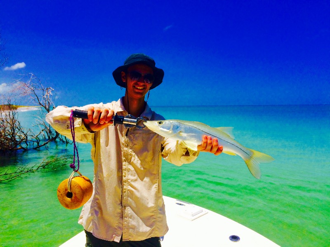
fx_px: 276
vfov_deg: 48.2
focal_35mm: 29
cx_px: 165
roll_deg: +1.4
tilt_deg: -3.7
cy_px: 124
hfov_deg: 61.7
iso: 32
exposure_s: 1/3731
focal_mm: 4.15
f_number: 2.2
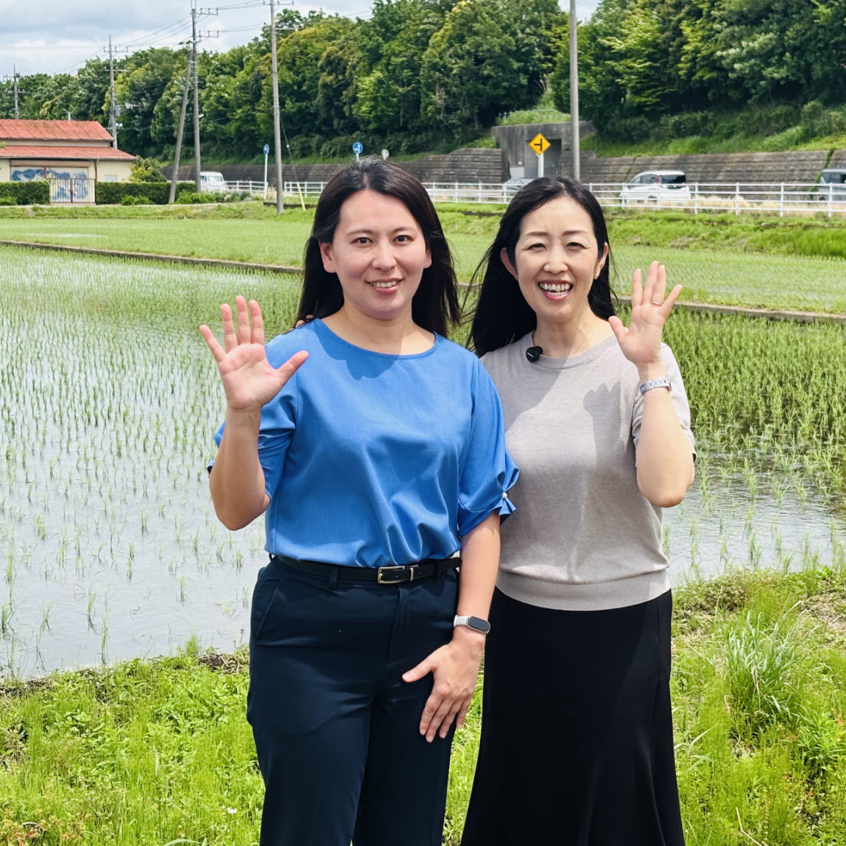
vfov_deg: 24.0
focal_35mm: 72
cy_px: 432
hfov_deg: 24.0
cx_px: 468
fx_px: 1991
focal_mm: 6
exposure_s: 1/2062
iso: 40
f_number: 1.6
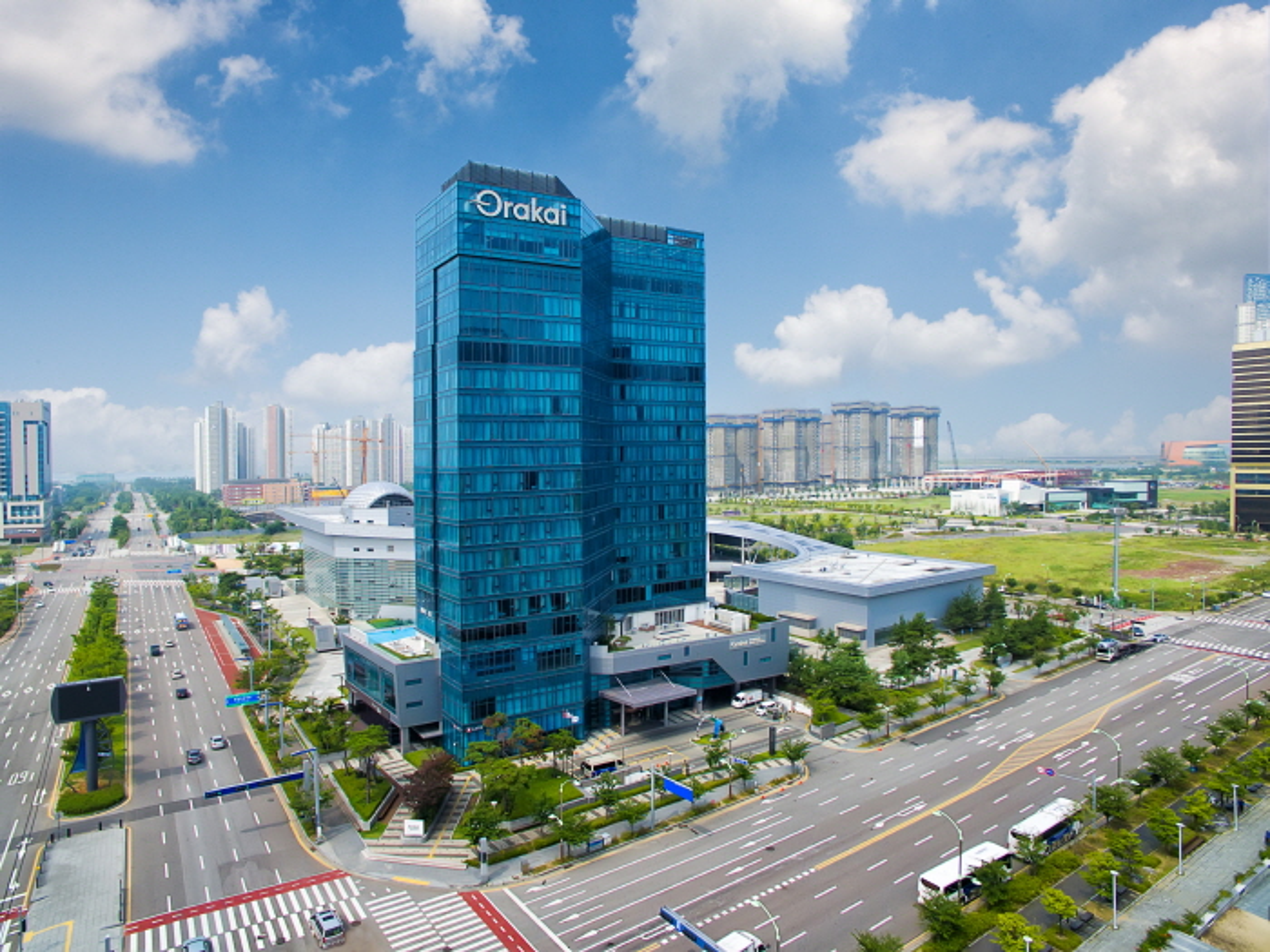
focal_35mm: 20
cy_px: 476
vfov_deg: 66.0
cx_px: 635
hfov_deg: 81.7
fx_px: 734
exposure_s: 1/1150
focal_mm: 3.61
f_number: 2.8
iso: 100
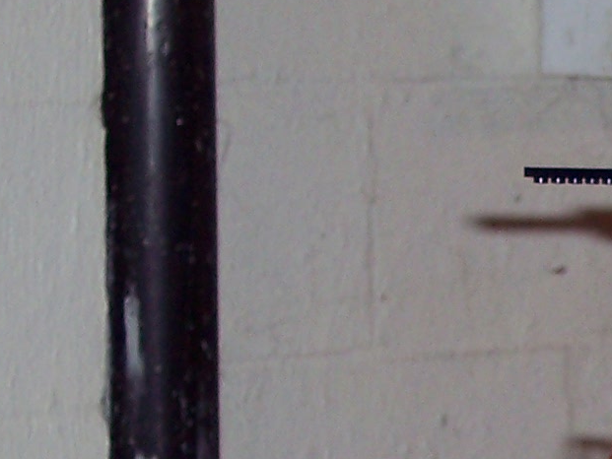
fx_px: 5287
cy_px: 727
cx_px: 1048
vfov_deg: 4.9
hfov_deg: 6.5
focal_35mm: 299
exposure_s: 1/90
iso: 100
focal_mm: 13.3
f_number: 3.4
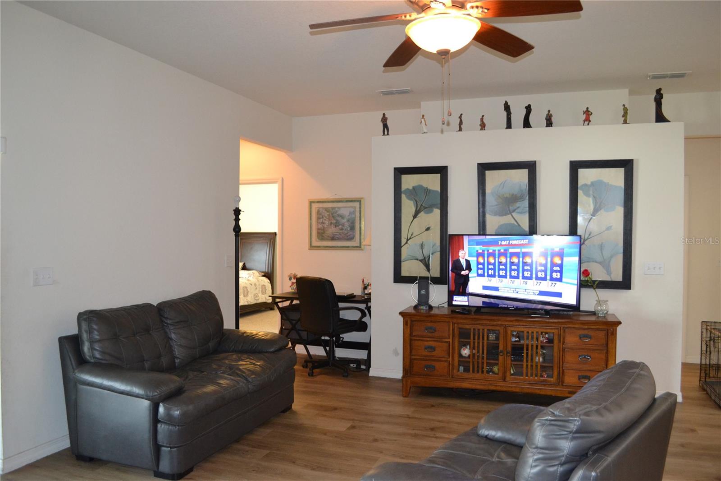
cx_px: 360
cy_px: 240
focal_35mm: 27
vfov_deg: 47.9
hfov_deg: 67.4
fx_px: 541
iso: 1400
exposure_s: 1/60
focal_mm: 18
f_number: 3.5
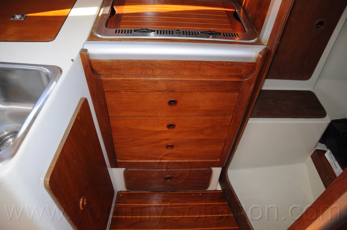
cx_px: 174
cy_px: 115
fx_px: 260
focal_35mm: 27
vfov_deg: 47.8
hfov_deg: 67.4
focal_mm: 18
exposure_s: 1/60
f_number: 3.5
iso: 400
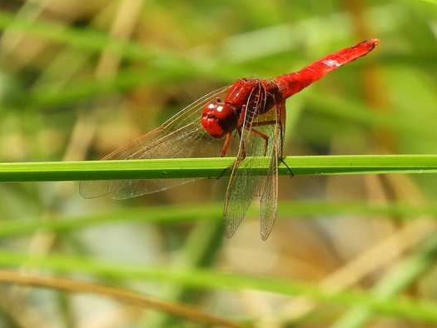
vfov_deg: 1.0
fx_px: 18461
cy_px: 139
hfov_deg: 1.4
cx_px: 248
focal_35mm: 1462
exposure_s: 1/250
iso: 160
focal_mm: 161.2
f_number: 5.6
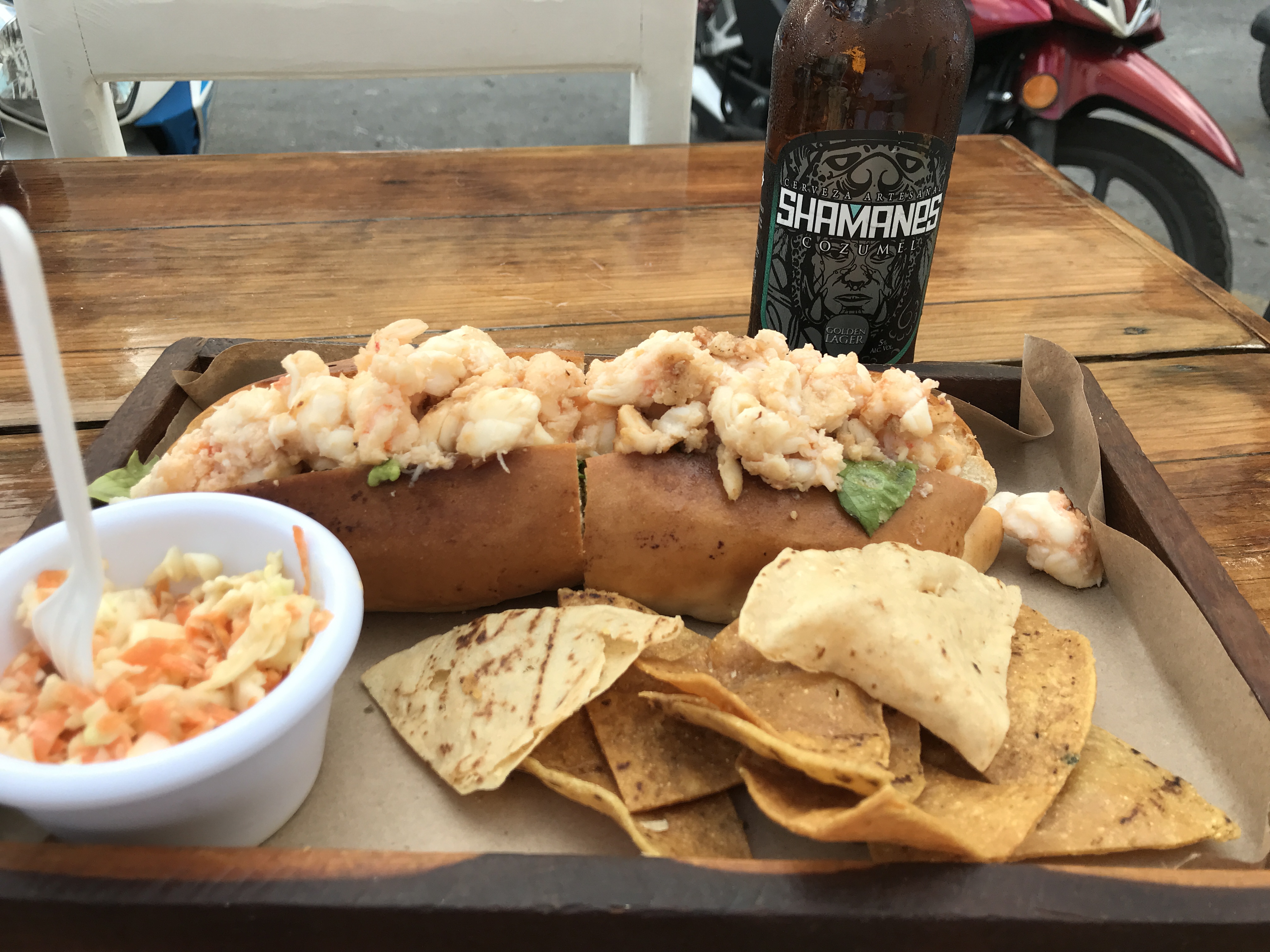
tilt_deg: -37.1
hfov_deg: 63.4
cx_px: 635
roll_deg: -0.7
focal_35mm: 28
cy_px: 476
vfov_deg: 49.7
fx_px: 1027
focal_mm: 3.99
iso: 20
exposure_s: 1/321
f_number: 1.8
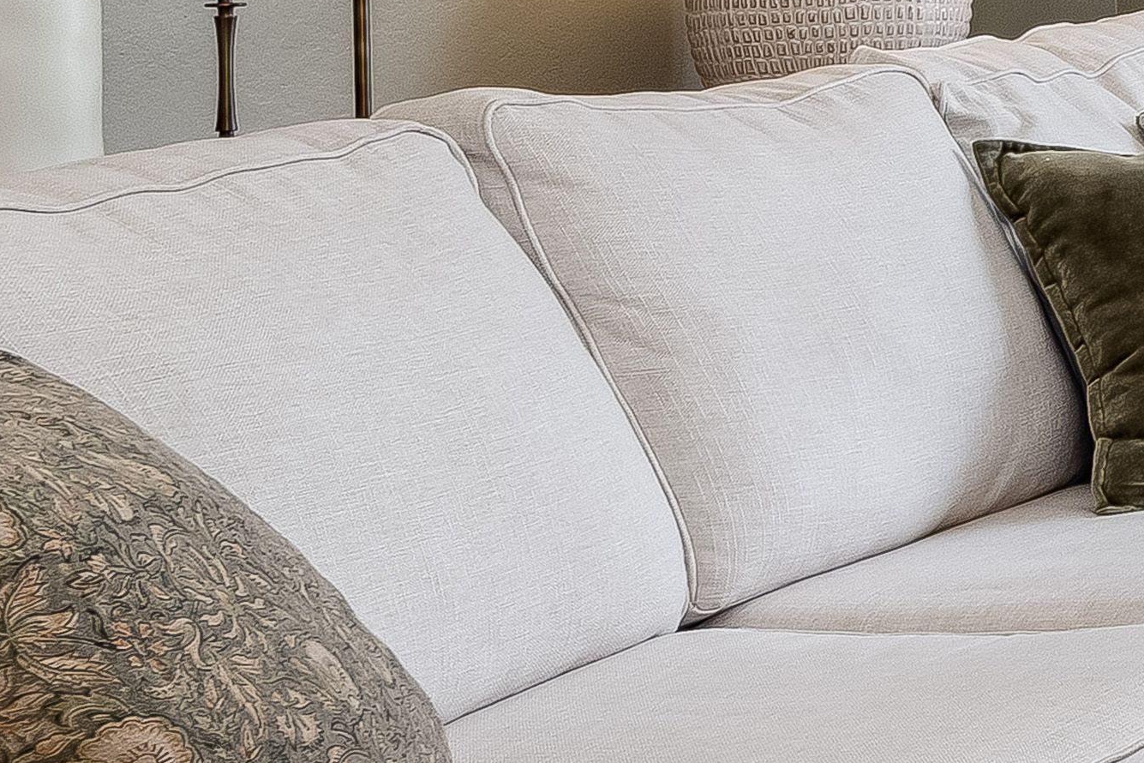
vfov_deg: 15.7
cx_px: 2644
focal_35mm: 84
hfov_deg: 15.4
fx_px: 2669
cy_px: -121
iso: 400
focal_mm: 16
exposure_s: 1/125
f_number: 11
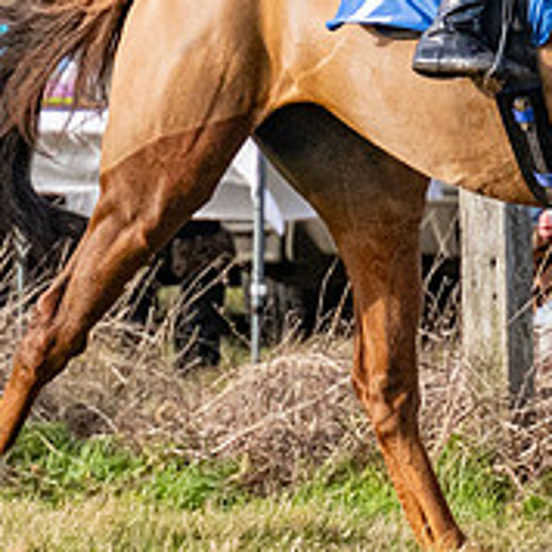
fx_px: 15930
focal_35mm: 883
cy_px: -78
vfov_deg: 2.0
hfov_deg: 2.0
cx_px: 630
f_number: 4
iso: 800
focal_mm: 155
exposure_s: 1/6400
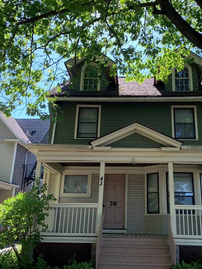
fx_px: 272
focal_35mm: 35
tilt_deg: +18.7
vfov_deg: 52.6
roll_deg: -0.8
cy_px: 134
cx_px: 132
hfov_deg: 40.3
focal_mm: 4.25
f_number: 1.8
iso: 25
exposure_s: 1/315
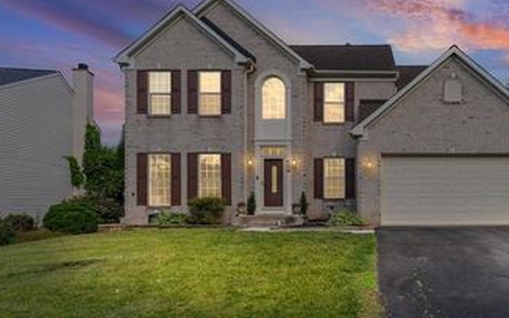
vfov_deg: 49.0
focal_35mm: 25
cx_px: 372
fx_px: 347
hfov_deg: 68.6
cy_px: 129
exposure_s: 1/125
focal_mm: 16
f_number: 9
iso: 250
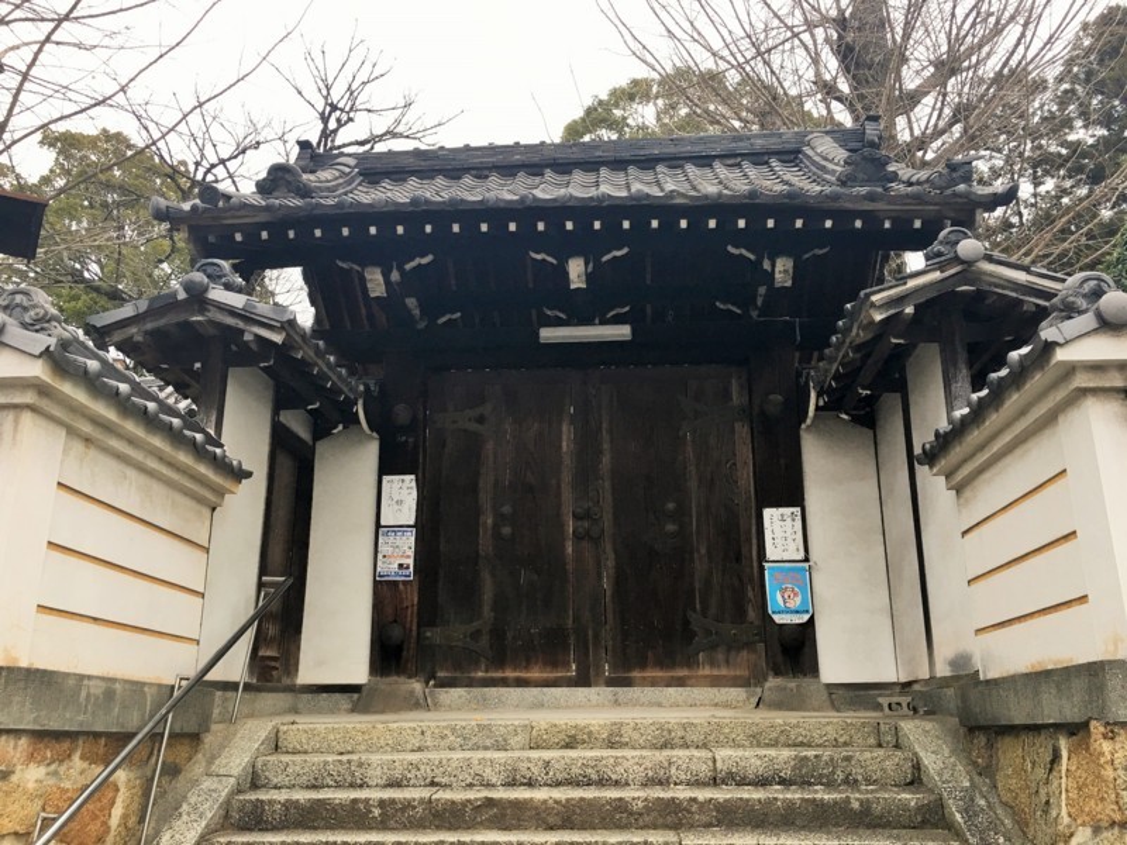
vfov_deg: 48.2
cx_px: 564
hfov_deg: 61.7
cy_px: 422
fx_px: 944
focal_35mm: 29
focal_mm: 4.15
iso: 32
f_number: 2.2
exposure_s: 1/30
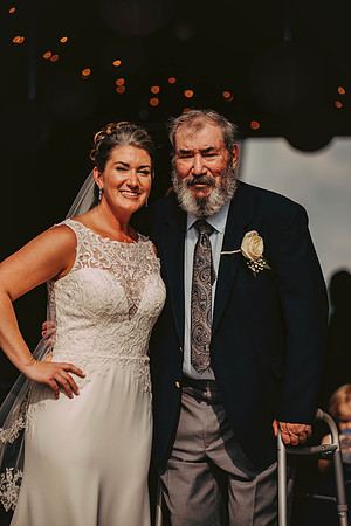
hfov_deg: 9.5
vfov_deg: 14.2
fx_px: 2120
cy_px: 263
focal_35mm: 145
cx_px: 176
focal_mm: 145
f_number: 2.8
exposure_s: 1/3200
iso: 200
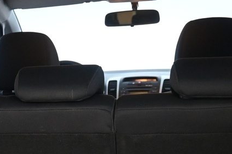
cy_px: 250
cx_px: 44
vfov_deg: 13.7
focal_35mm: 92
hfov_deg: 21.8
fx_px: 593
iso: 1400
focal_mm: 16
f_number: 3.5
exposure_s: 1/25
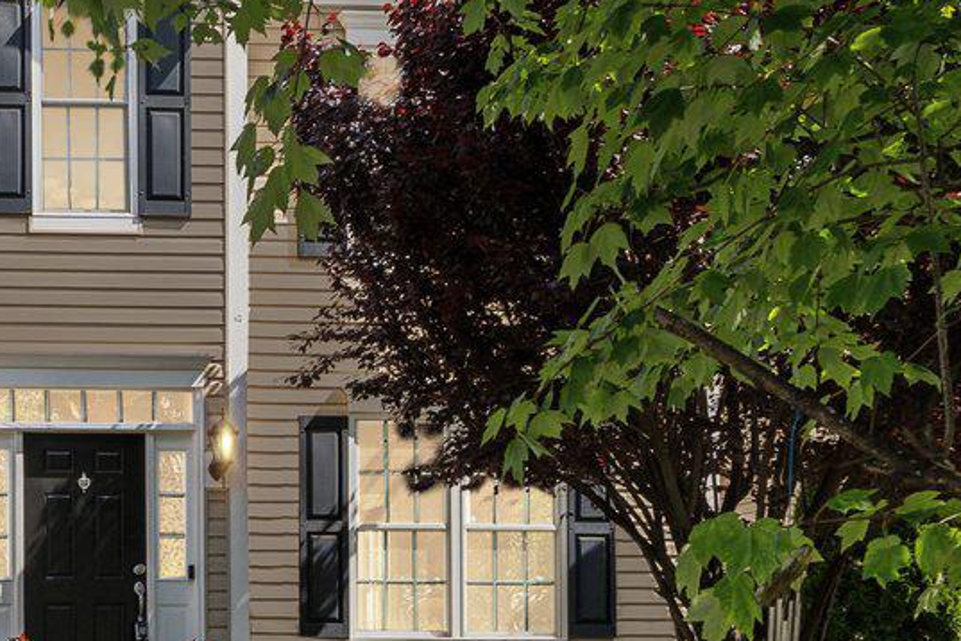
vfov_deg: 21.4
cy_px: 667
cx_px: -238
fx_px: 1628
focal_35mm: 61
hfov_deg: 28.1
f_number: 8
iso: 200
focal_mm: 16
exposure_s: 1/250
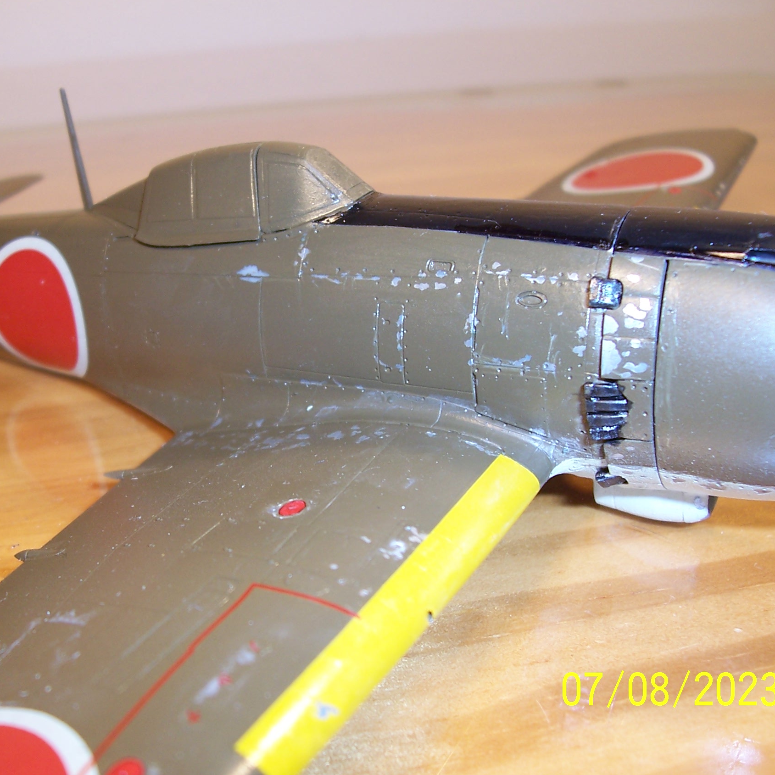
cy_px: 391
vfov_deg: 40.9
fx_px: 1039
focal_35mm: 41
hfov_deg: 40.7
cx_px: 311
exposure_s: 1/60
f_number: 2.7
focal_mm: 5.6
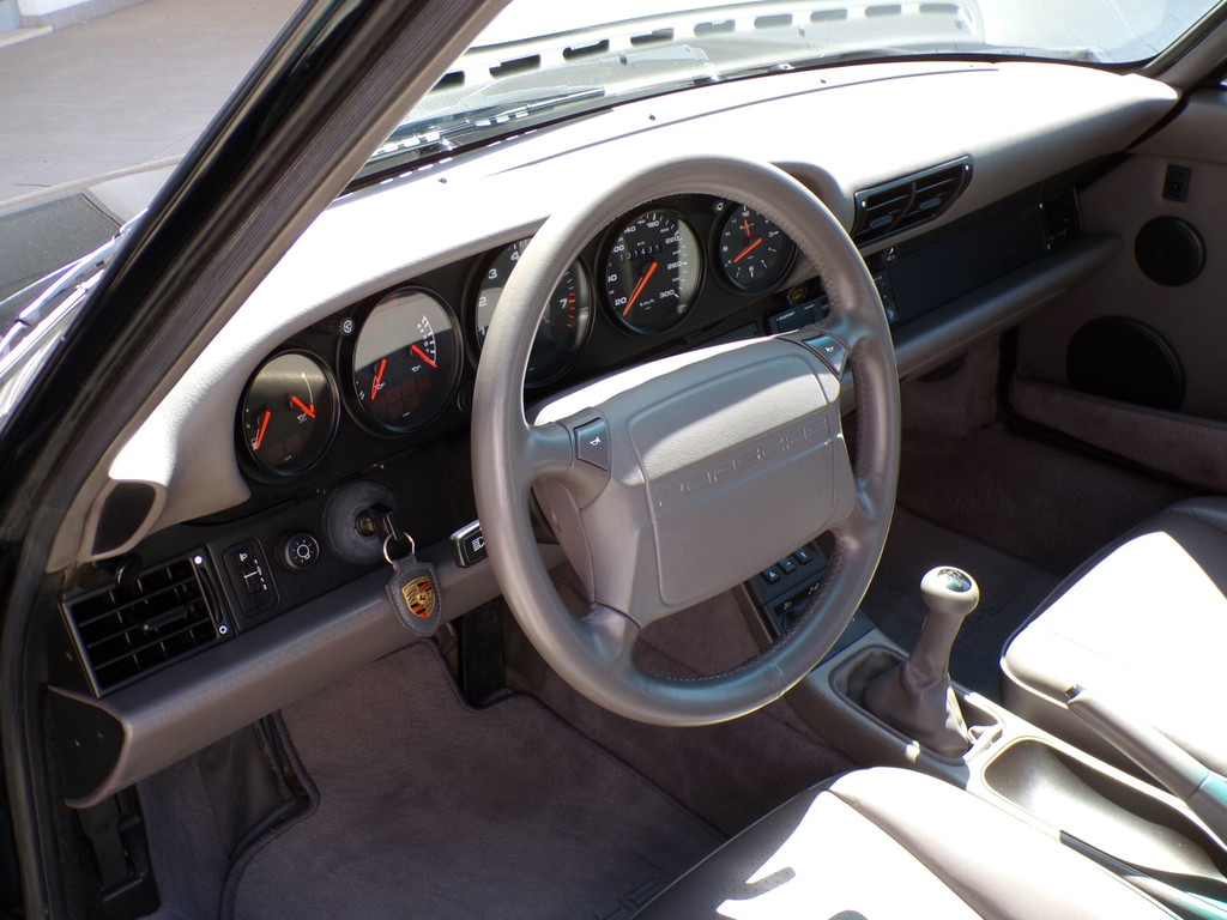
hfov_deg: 50.1
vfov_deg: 38.7
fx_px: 1312
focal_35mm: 37
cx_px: 614
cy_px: 460
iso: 100
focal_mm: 6.6
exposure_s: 1/120
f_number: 3.3
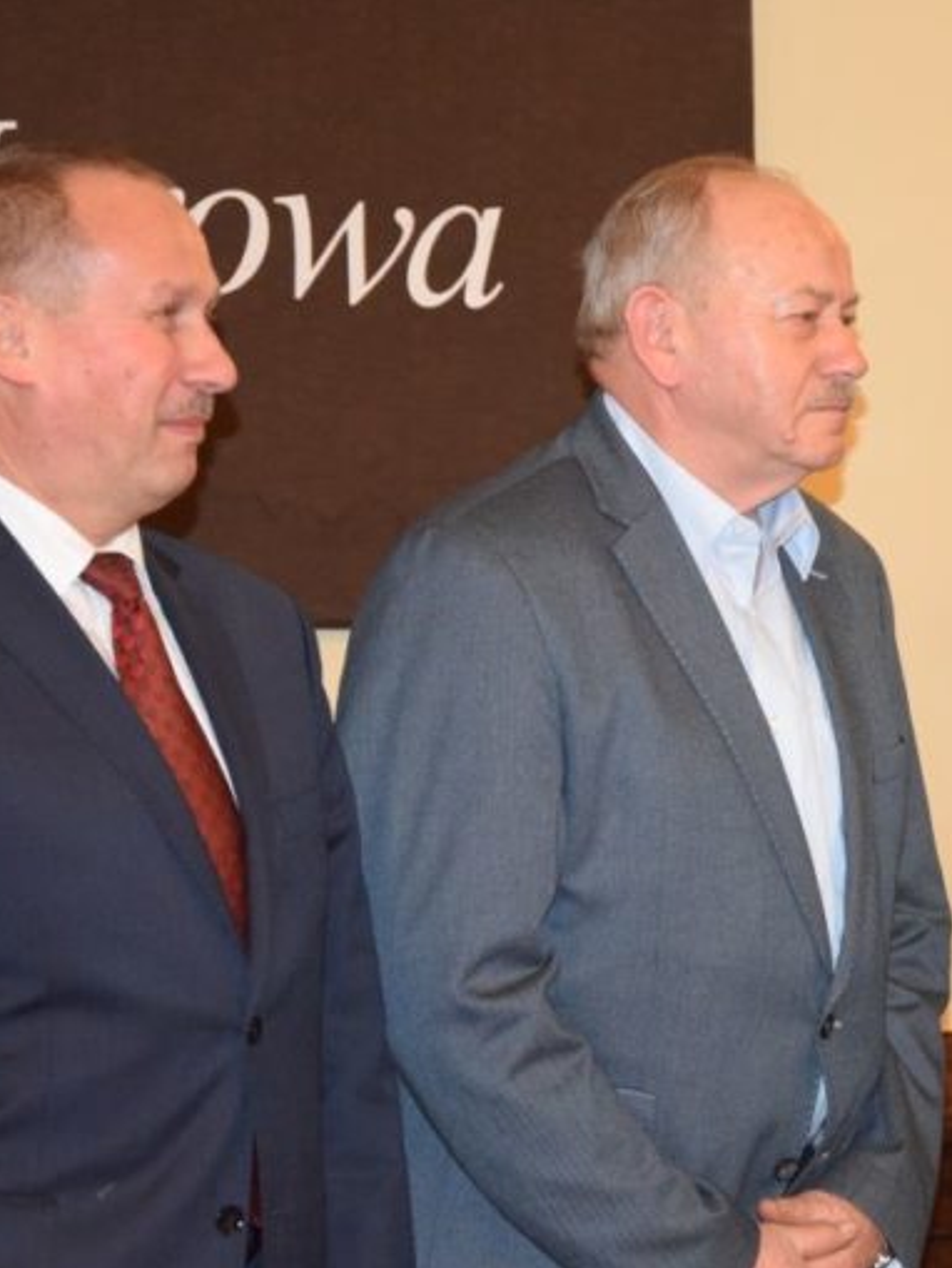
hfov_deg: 10.9
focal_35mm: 135
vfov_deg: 14.6
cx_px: 815
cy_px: 635
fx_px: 4948
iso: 3200
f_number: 5.3
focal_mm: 62
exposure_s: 1/60
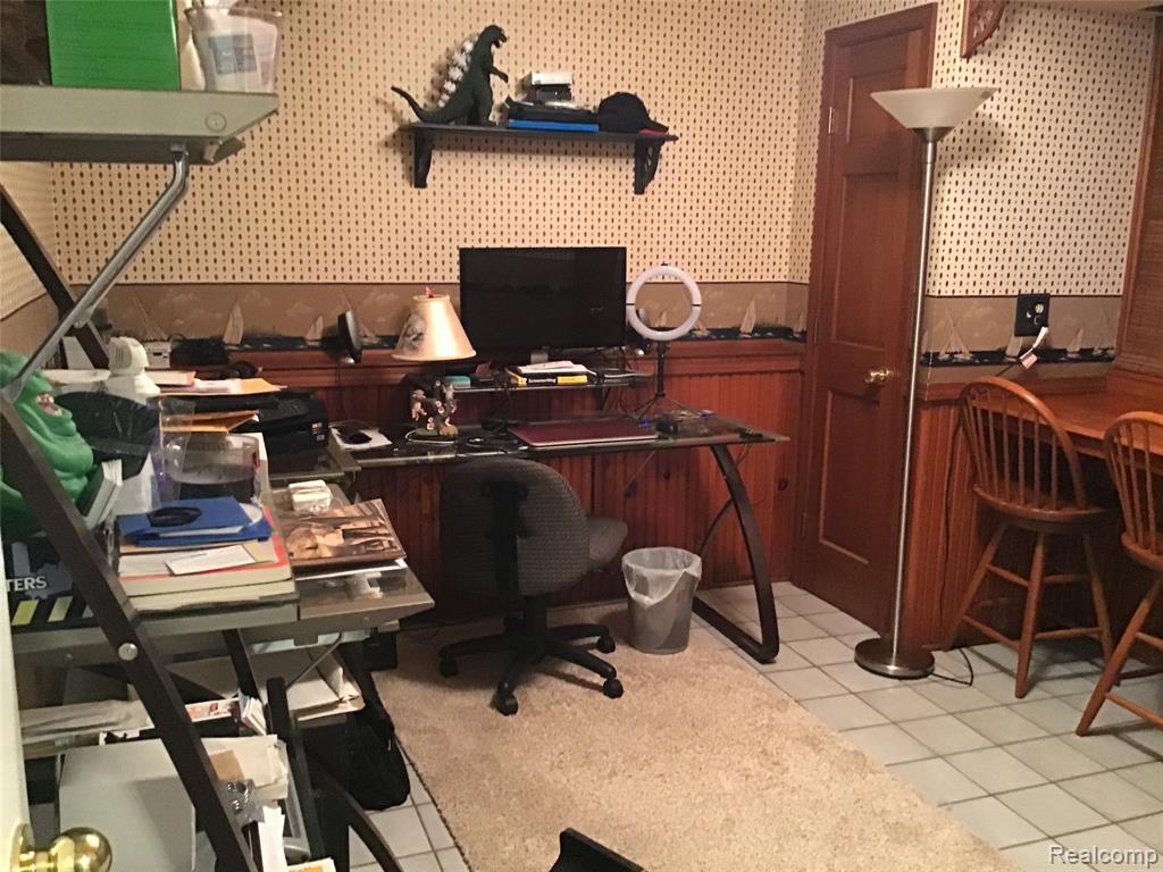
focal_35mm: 31
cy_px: 436
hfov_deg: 58.4
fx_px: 1042
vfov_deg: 45.4
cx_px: 582
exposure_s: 1/15
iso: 400
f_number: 2.4
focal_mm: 3.3
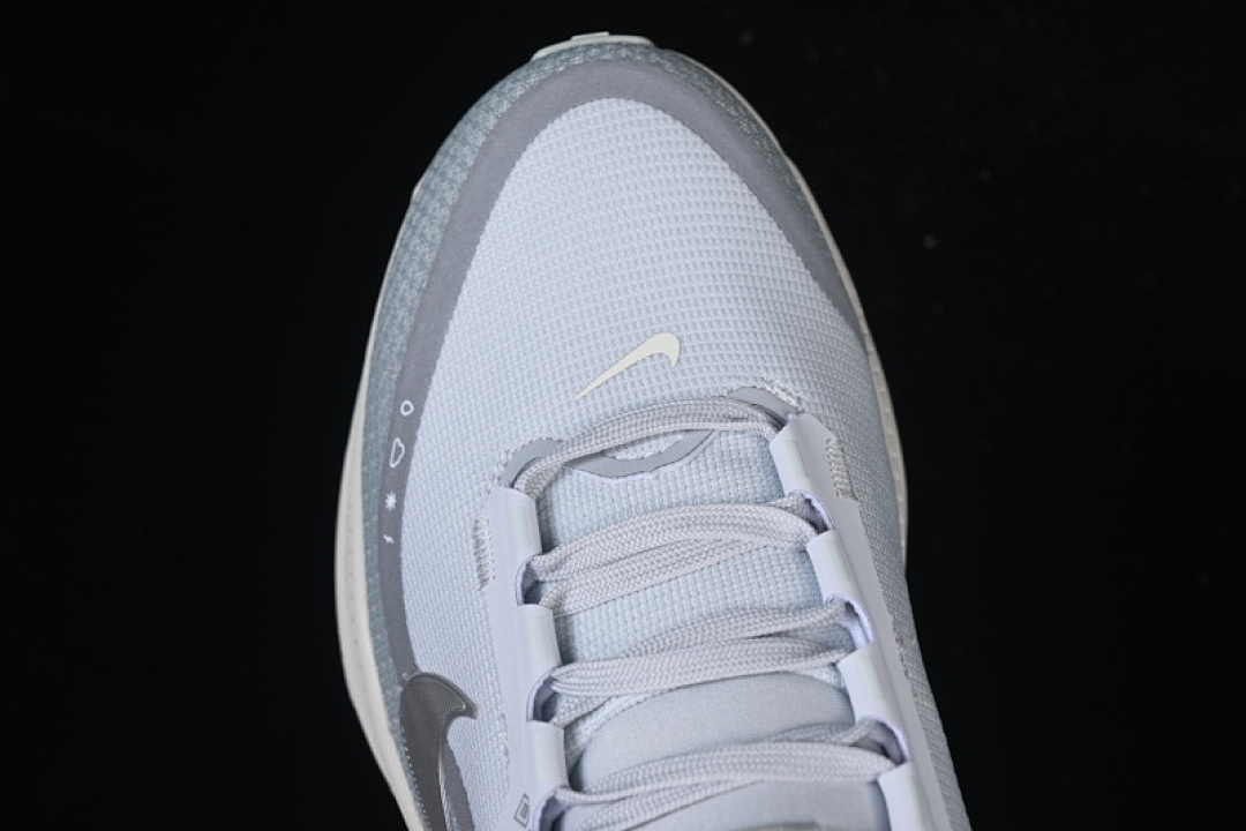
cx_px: 623
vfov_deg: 18.2
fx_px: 2596
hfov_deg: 27.0
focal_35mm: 75
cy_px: 416
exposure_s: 1/80
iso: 160
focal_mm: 50
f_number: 7.1
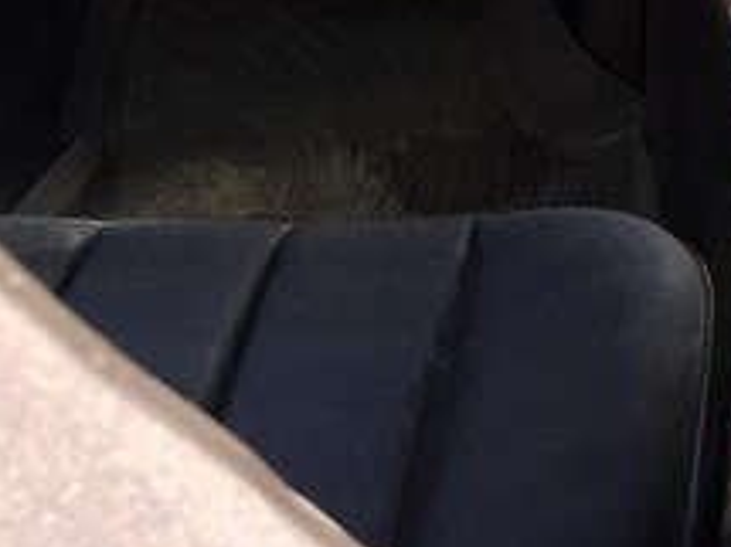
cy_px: -226
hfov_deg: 20.5
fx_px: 1878
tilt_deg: -11.9
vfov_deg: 15.5
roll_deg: -3.1
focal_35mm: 89
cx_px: 898
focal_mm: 4.15
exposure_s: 1/100
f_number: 2.2
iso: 50
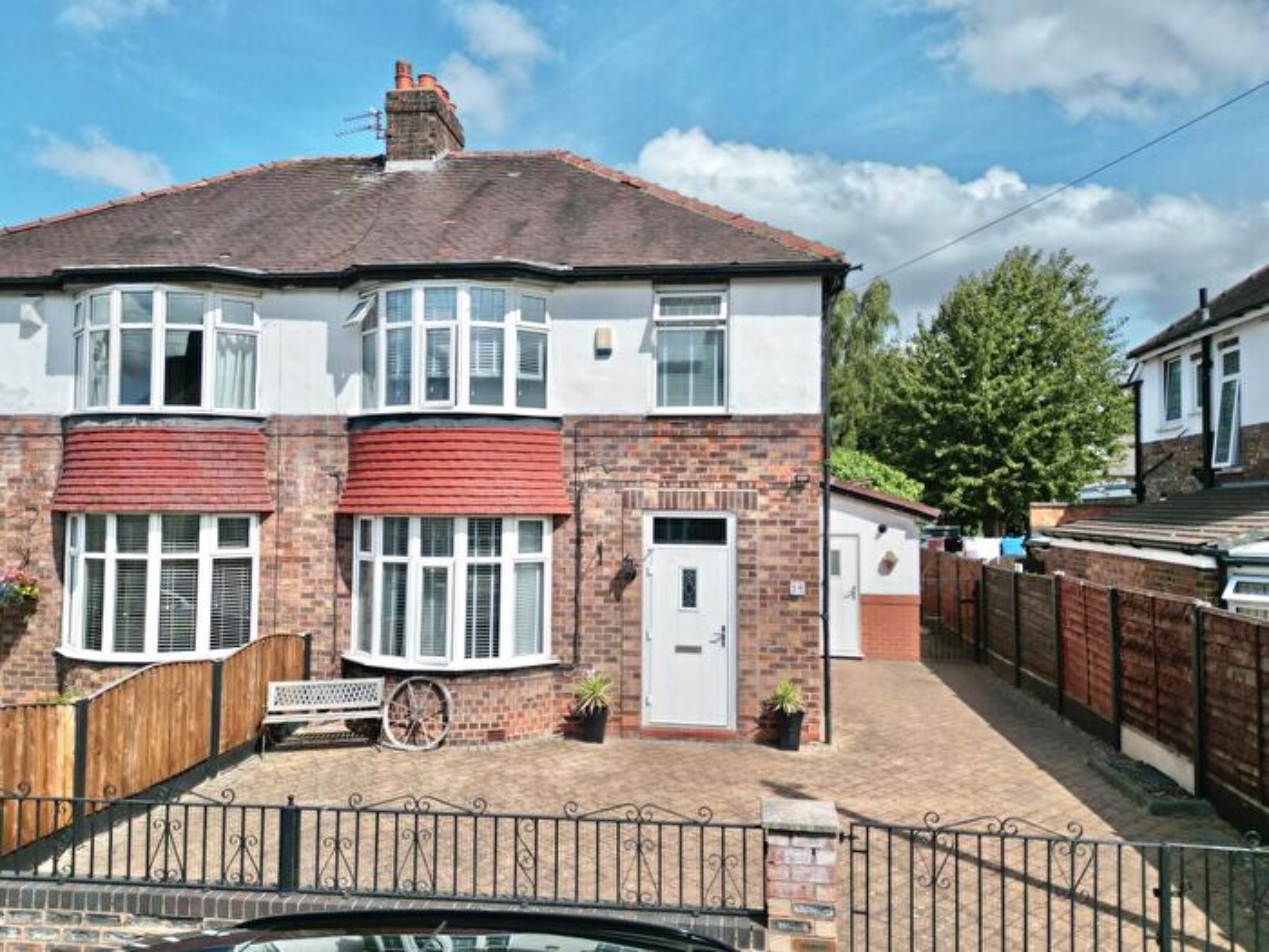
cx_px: 634
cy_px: 476
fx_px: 880
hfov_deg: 71.6
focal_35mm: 24
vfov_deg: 56.8
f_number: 1.7
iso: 200
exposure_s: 1/5000
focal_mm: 6.72
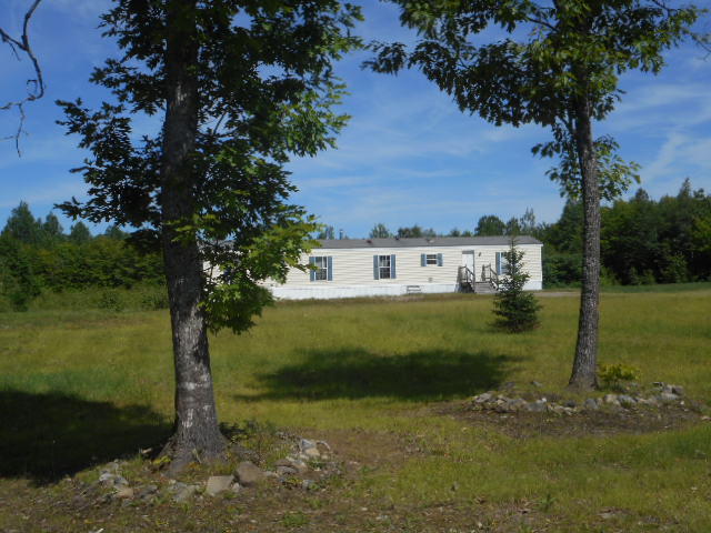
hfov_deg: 37.5
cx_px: 356
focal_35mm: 51
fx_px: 1048
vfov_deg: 28.6
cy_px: 266
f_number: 4.9
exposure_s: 1/800
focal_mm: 9.1
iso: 80
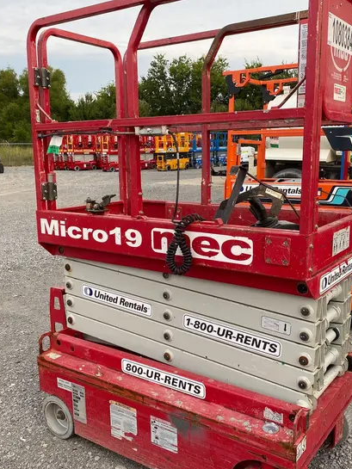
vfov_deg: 52.6
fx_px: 474
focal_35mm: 35
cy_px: 253
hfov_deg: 40.7
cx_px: 171
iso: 32
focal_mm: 4.25
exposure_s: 1/389
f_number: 1.8
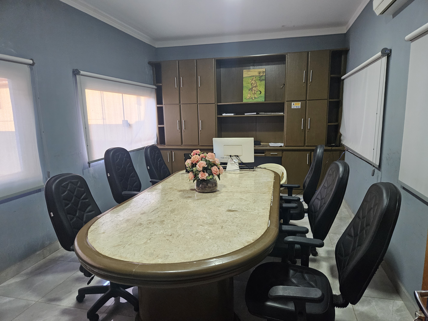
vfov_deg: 58.9
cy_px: 160
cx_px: 214
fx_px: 284
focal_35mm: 23
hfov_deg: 73.9
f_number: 1.8
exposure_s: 1/170
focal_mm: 5.4
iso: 1000
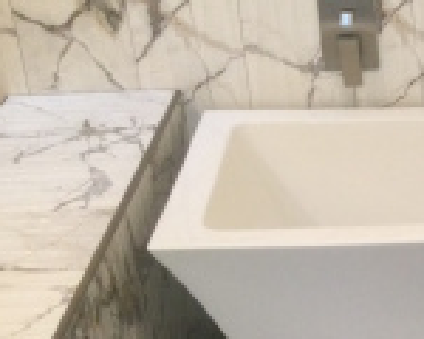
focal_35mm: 86
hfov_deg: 20.4
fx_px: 1079
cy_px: 294
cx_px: 544
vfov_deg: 17.6
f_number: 2.4
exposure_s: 1/30
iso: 80
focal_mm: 3.3
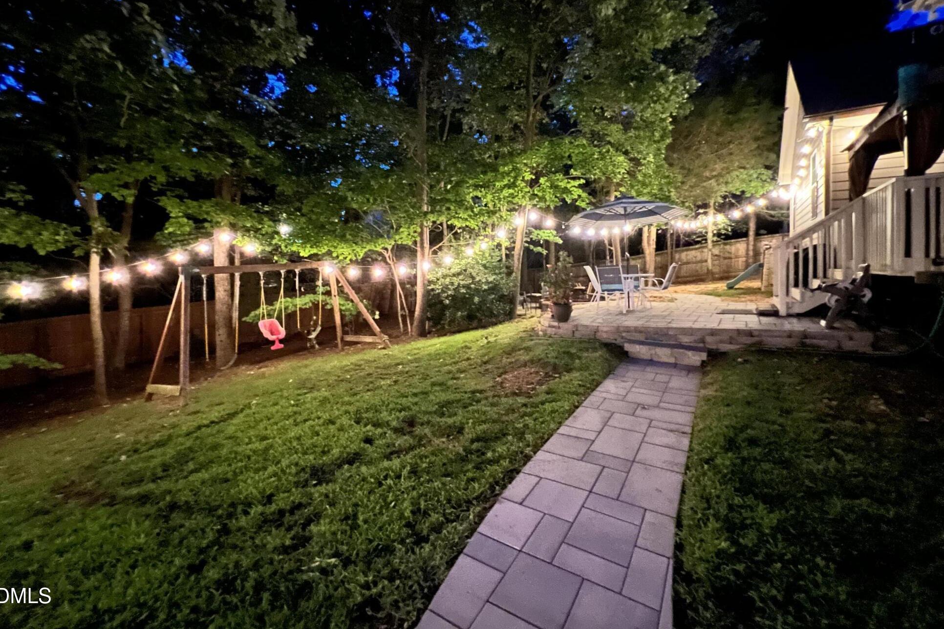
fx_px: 367
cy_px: 263
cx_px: 481
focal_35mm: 14
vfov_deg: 80.6
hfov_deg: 104.2
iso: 2500
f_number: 1.8
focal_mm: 1.57
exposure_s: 1/8
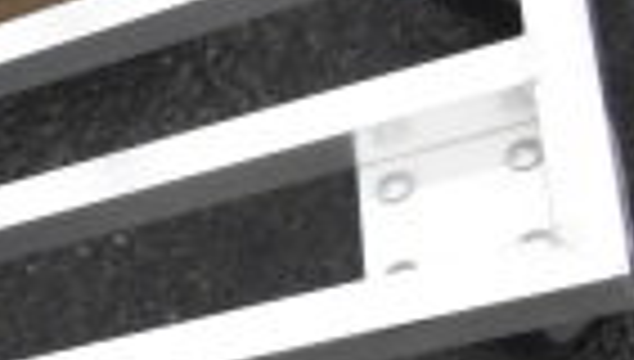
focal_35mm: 122
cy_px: 497
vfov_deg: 9.8
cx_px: -652
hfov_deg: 14.4
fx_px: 2055
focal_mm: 18
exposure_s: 1/1000
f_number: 16
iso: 6400
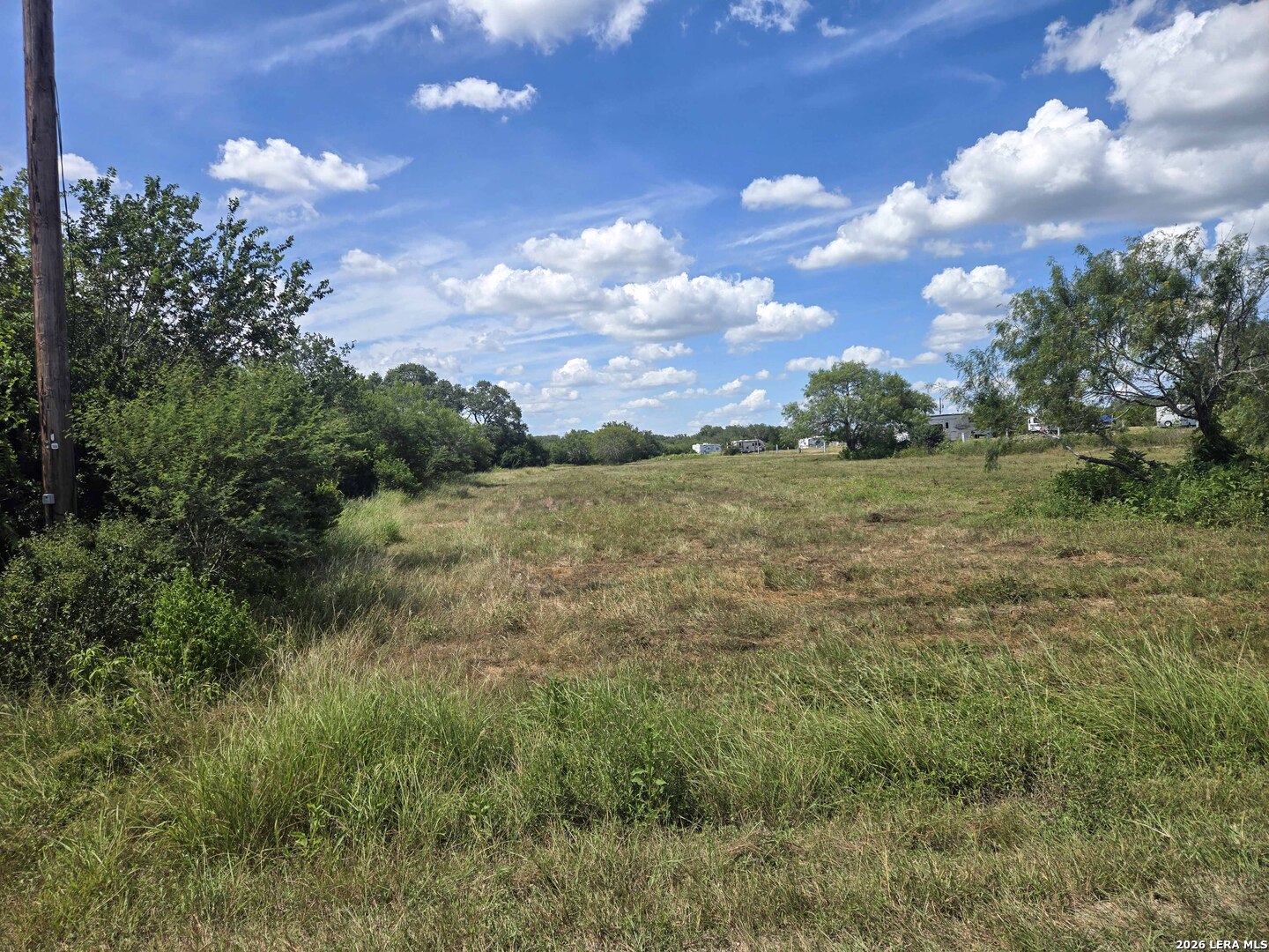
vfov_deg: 58.9
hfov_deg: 73.9
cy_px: 476
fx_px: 843
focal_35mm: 23
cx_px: 634
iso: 25
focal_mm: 5.4
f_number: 1.8
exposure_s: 1/2443
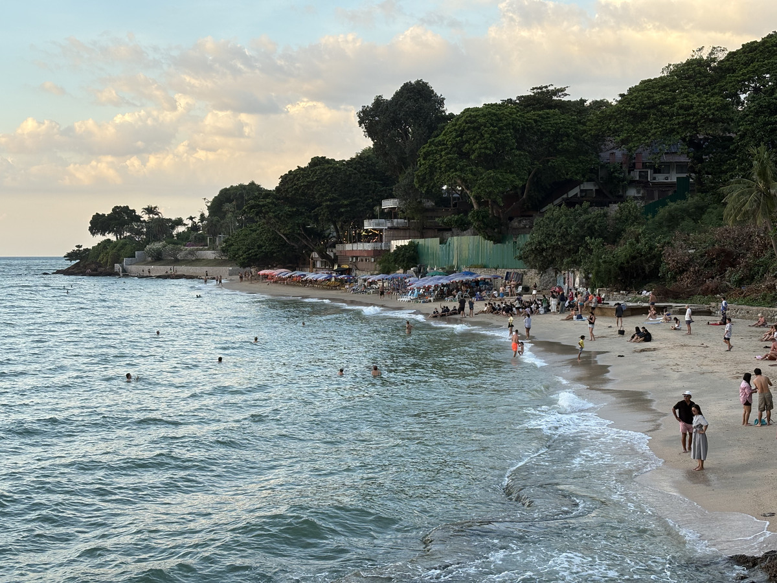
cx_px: 388
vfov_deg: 28.0
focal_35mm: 52
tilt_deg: -1.1
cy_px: 292
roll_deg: +0.8
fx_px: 1167
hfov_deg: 36.8
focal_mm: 5.96
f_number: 1.6
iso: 32
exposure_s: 1/319
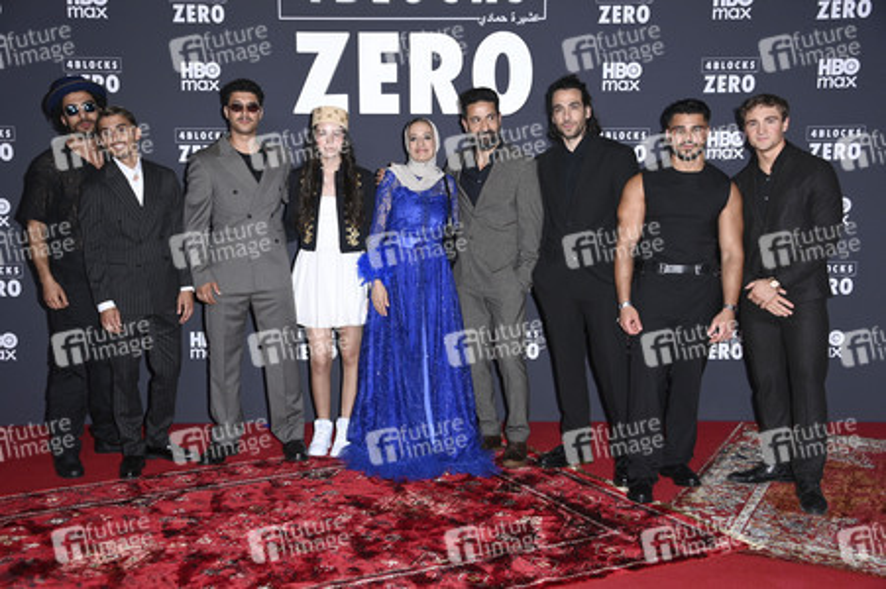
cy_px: 294
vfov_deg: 30.5
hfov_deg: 44.5
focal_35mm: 44
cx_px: 443
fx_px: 1082
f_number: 5.6
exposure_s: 1/250
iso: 800
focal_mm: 44
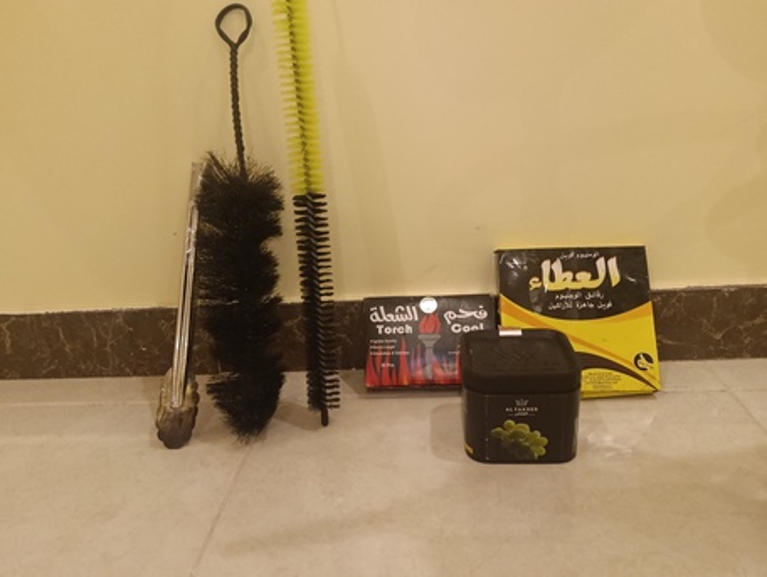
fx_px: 599
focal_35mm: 27
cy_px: 288
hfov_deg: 65.3
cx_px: 384
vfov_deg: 51.4
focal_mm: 3.98
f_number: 1.8
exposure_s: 1/33.3
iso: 640
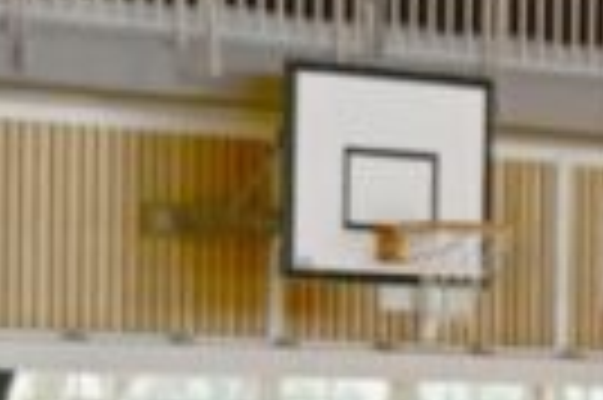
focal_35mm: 276
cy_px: 604
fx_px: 4617
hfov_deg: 7.3
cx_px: 914
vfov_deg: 4.9
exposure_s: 1/200
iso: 400
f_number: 4
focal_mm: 24
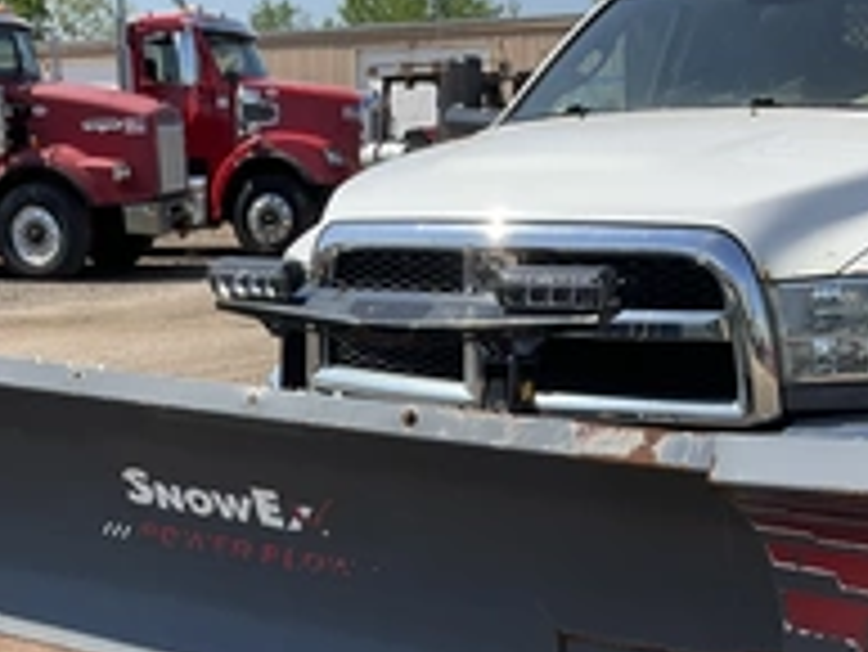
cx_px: 355
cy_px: 652
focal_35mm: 60
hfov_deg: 32.1
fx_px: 1505
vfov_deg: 23.4
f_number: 1.8
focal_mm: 3
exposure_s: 1/1098
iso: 25
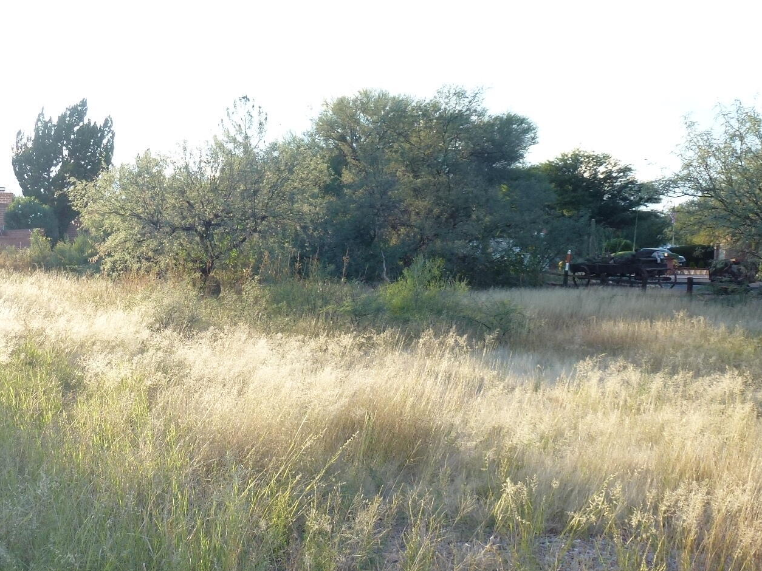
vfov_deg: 29.4
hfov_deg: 37.9
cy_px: 383
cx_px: 184
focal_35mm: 49
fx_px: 1078
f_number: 3.5
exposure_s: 1/160
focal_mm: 5.4
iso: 100
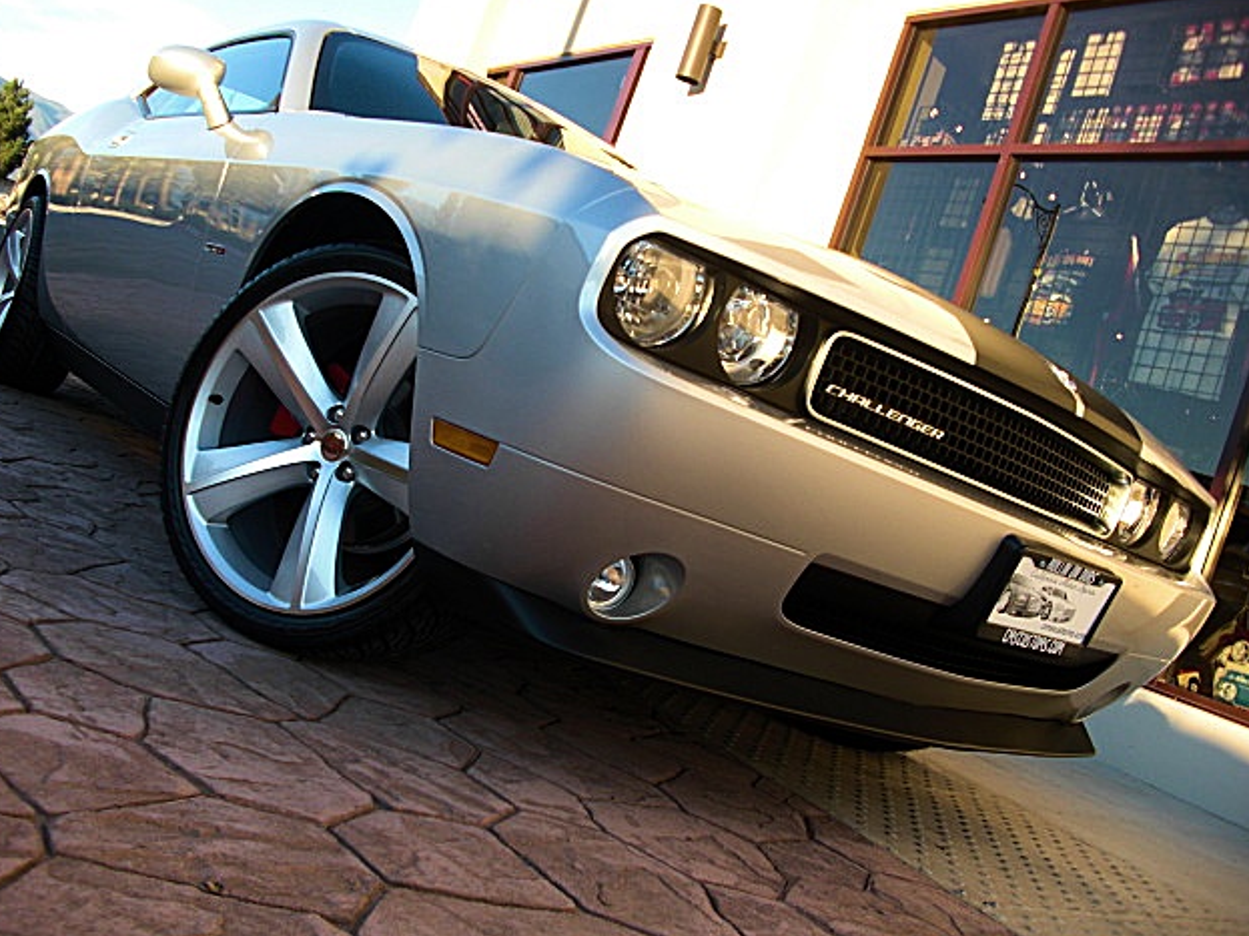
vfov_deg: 38.7
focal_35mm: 37
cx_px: 611
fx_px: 1335
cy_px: 457
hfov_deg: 50.1
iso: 50
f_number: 2.8
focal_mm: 6.3
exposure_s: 1/160
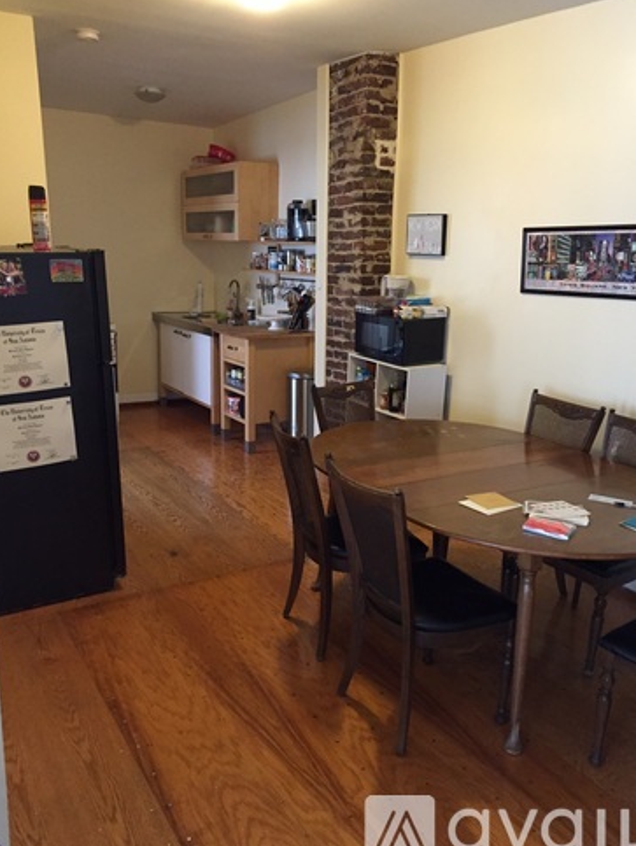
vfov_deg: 59.9
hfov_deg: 46.9
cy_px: 427
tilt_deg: -12.1
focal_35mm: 30
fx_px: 734
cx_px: 320
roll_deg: -2.2
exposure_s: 1/30
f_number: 2.2
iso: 250
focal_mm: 4.15
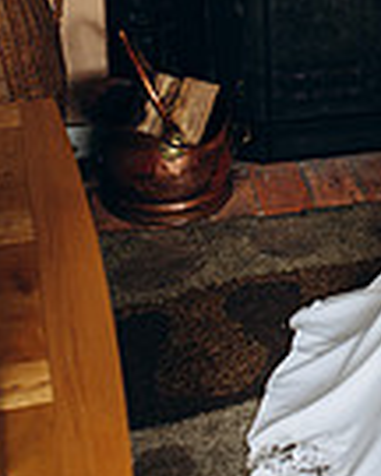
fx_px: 1536
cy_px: -7
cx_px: 517
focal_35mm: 109
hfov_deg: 13.5
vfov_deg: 17.2
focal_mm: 35
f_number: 2.2
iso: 160
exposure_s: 1/80
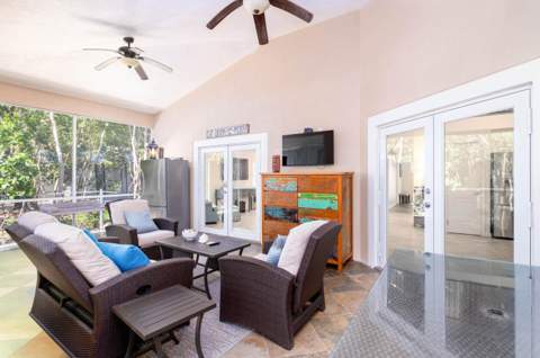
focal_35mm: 17
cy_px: 179
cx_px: 270
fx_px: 254
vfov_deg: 70.2
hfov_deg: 93.4
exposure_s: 1/125
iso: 400
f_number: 8
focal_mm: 11
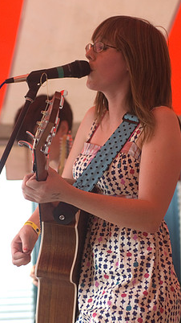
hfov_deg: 9.9
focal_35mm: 123
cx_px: 95
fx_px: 1050
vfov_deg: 17.4
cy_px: 164
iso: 400
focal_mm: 70
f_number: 3.5
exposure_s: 1/160
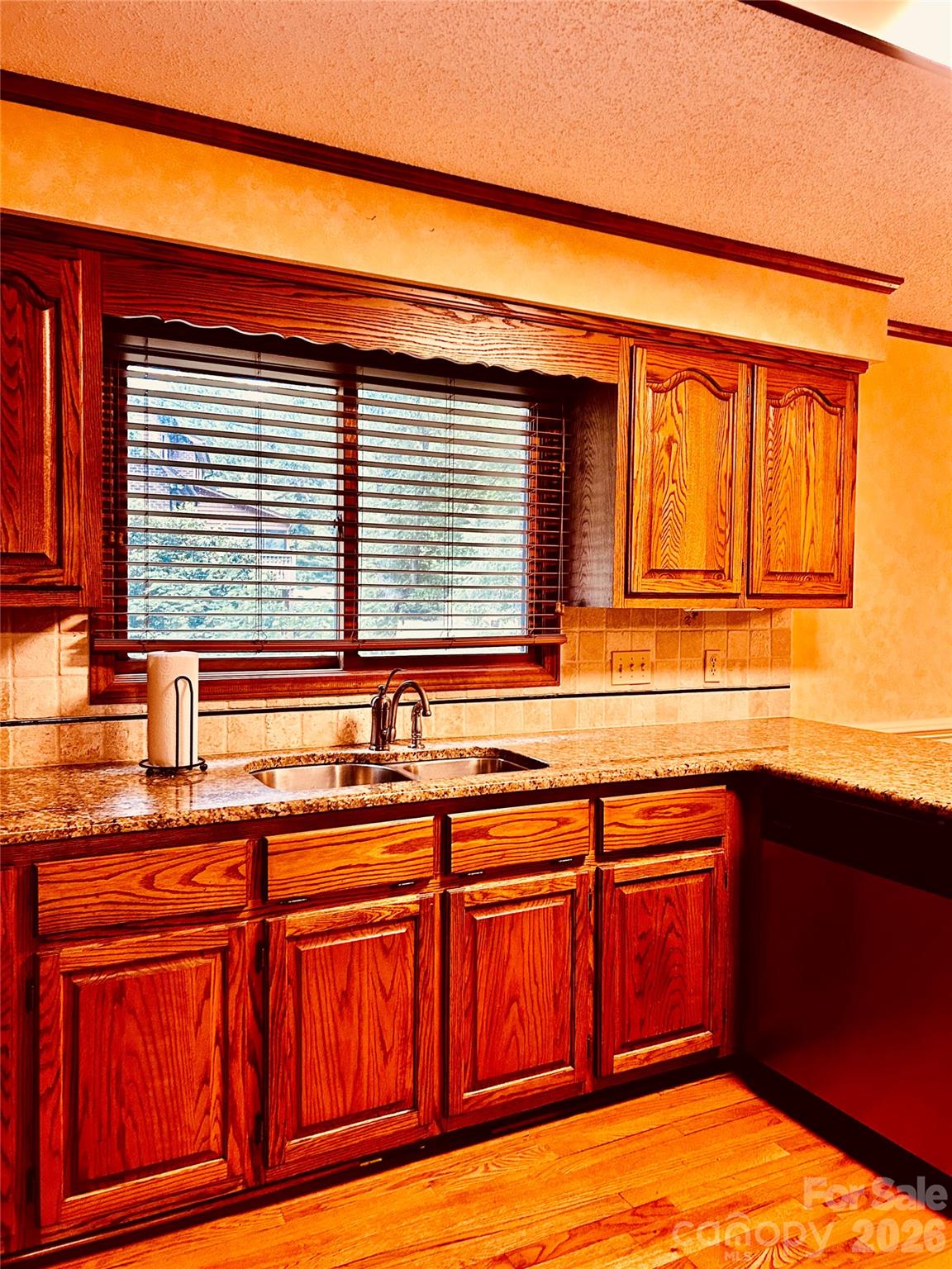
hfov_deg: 53.1
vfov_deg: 67.3
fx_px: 953
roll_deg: -0.4
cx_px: 476
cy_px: 634
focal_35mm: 26
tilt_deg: -1.6
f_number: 1.5
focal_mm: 5.7
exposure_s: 1/60
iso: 320
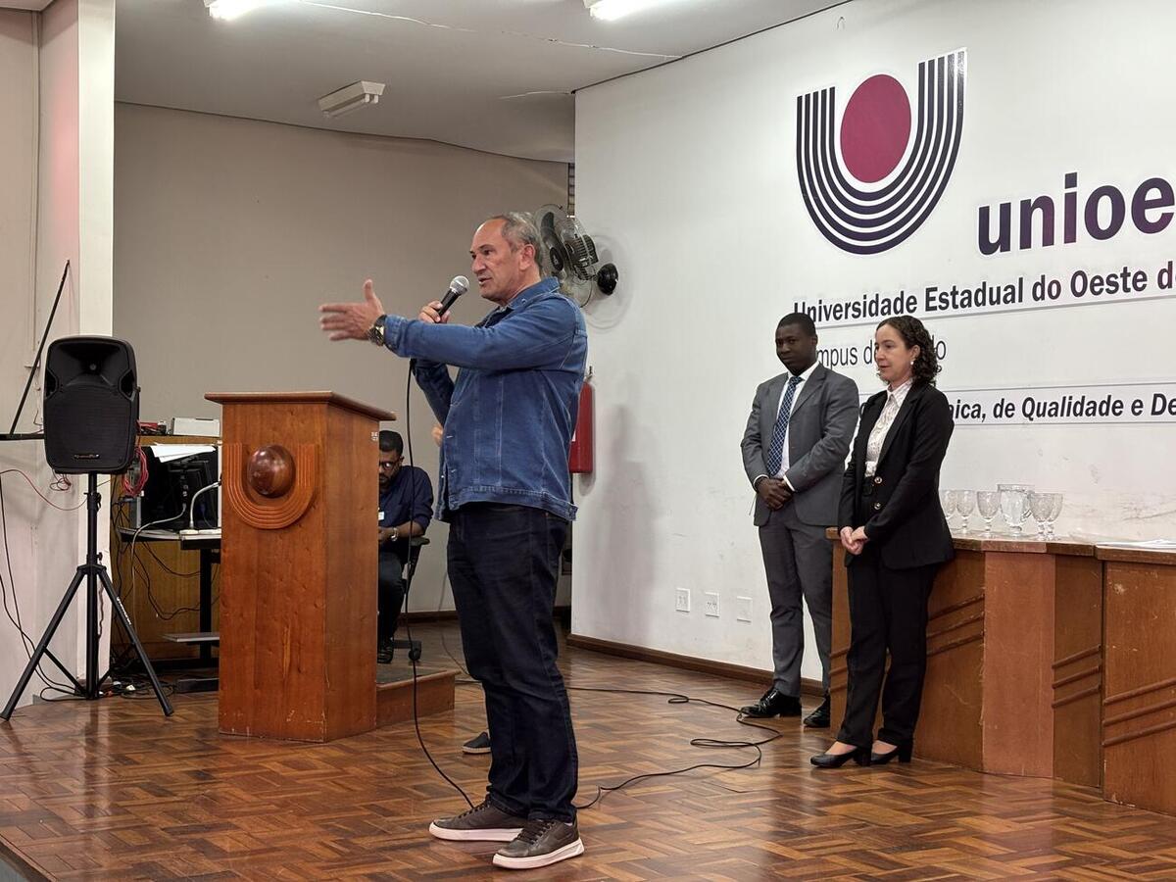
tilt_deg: -0.4
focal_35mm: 52
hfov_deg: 36.8
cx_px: 588
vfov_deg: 28.0
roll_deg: -0.4
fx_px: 1767
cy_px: 441
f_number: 1.6
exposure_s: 1/40
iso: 100
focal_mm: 5.96
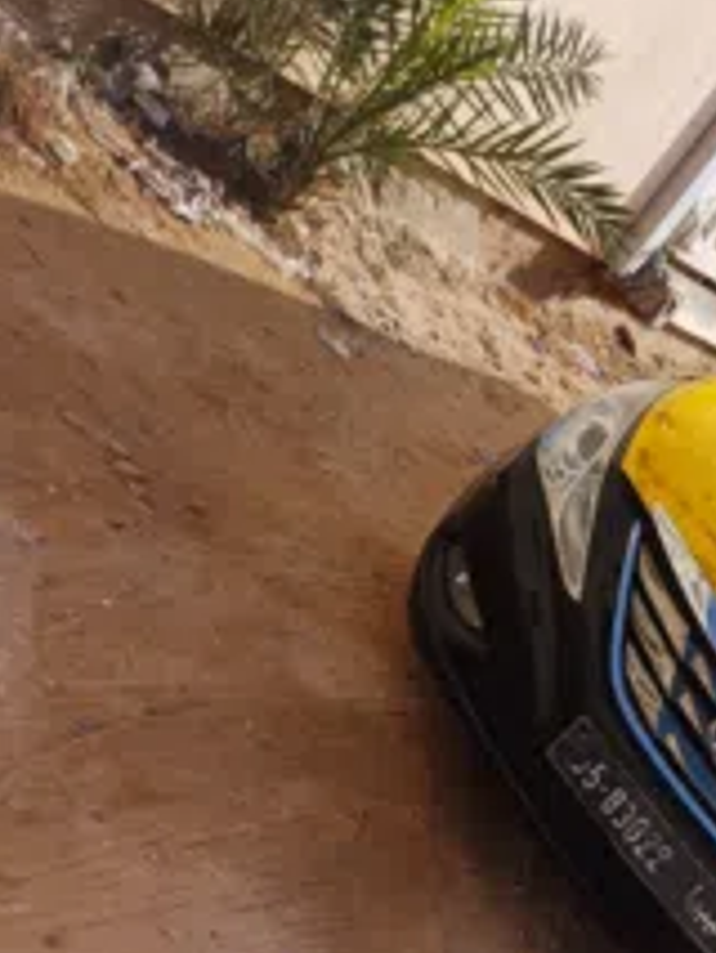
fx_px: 1295
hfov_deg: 30.0
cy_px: 770
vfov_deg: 38.8
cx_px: 595
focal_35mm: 47
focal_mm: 4.65
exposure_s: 1/962
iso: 50
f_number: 1.8
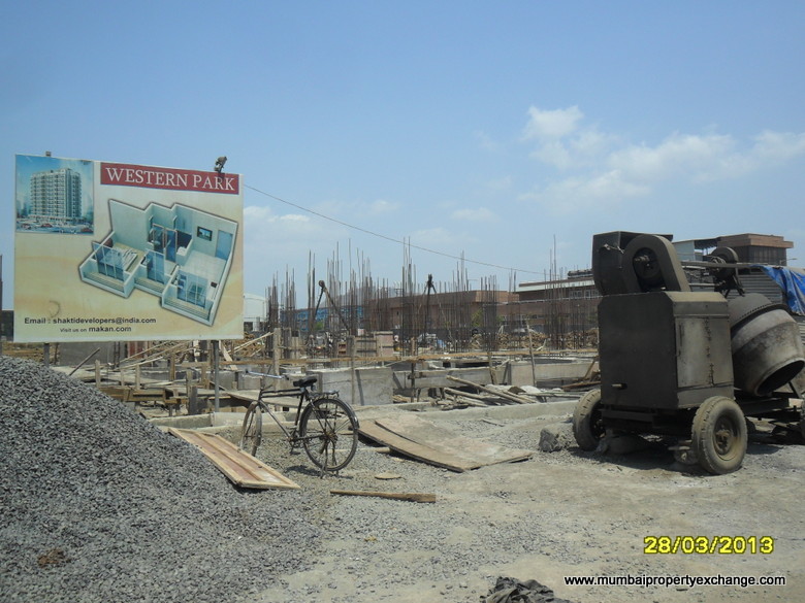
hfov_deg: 56.8
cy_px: 302
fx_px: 744
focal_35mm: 32
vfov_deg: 44.2
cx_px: 402
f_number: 9.4
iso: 100
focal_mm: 5.7
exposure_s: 1/250
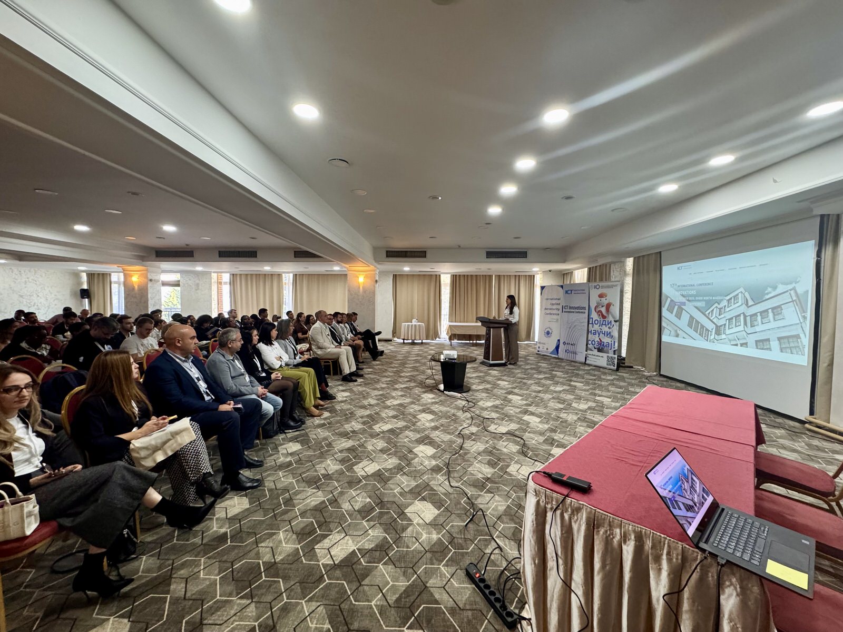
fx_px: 341
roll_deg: -0.4
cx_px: 422
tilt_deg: -0.9
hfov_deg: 102.1
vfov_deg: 85.7
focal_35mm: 14
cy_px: 316
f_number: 2.2
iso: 320
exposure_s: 1/60
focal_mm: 2.22
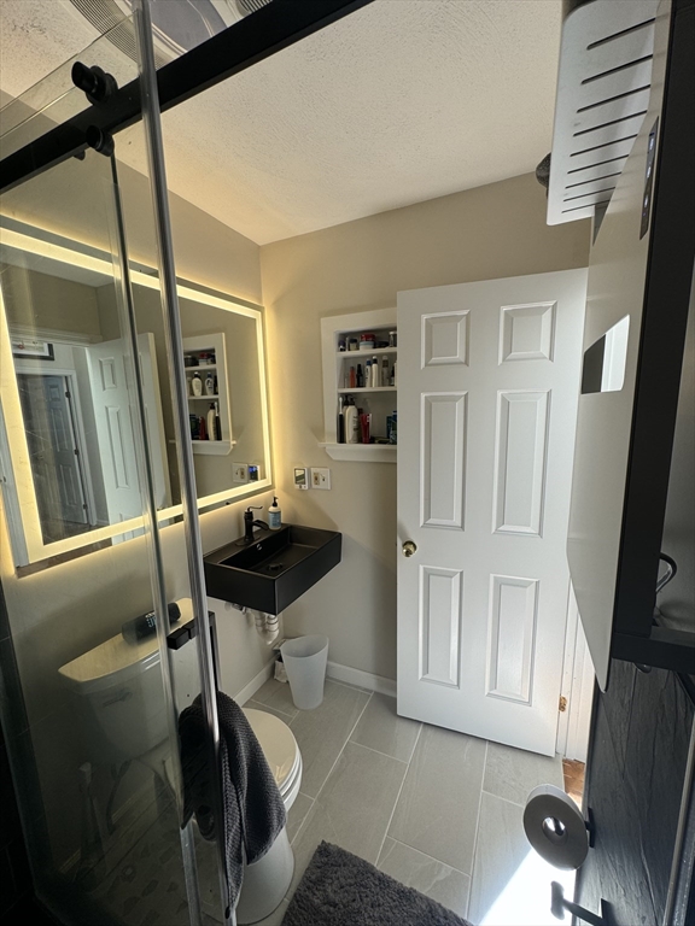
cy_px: 463
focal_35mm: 14
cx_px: 348
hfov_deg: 85.7
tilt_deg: -9.7
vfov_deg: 102.1
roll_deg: +2.0
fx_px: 375
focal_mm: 2.22
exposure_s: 1/99
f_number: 2.2
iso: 50
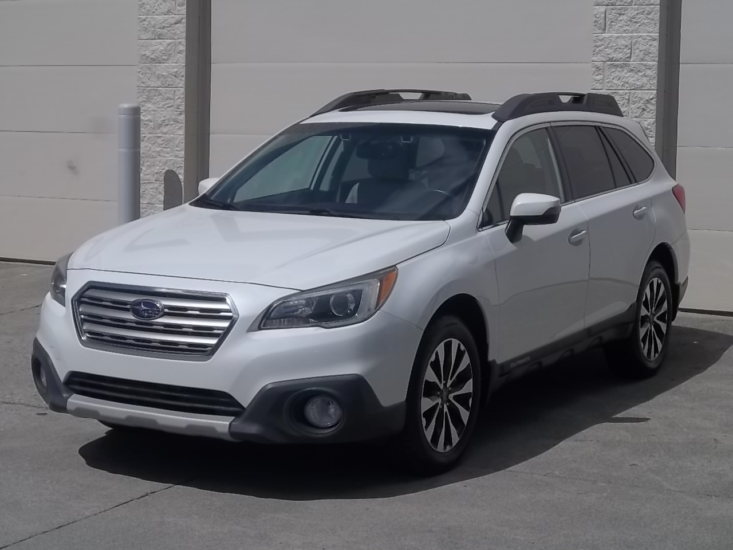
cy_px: 275
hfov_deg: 27.4
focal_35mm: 71
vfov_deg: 20.7
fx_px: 1503
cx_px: 366
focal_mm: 12.67
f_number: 13.21
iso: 64
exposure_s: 1/250
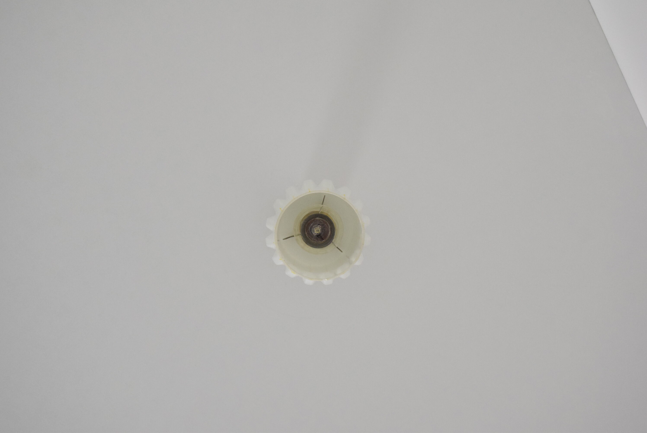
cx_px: 324
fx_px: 1484
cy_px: 216
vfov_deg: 16.6
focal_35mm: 82
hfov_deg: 24.6
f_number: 5.6
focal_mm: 55
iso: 1600
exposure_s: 1/100
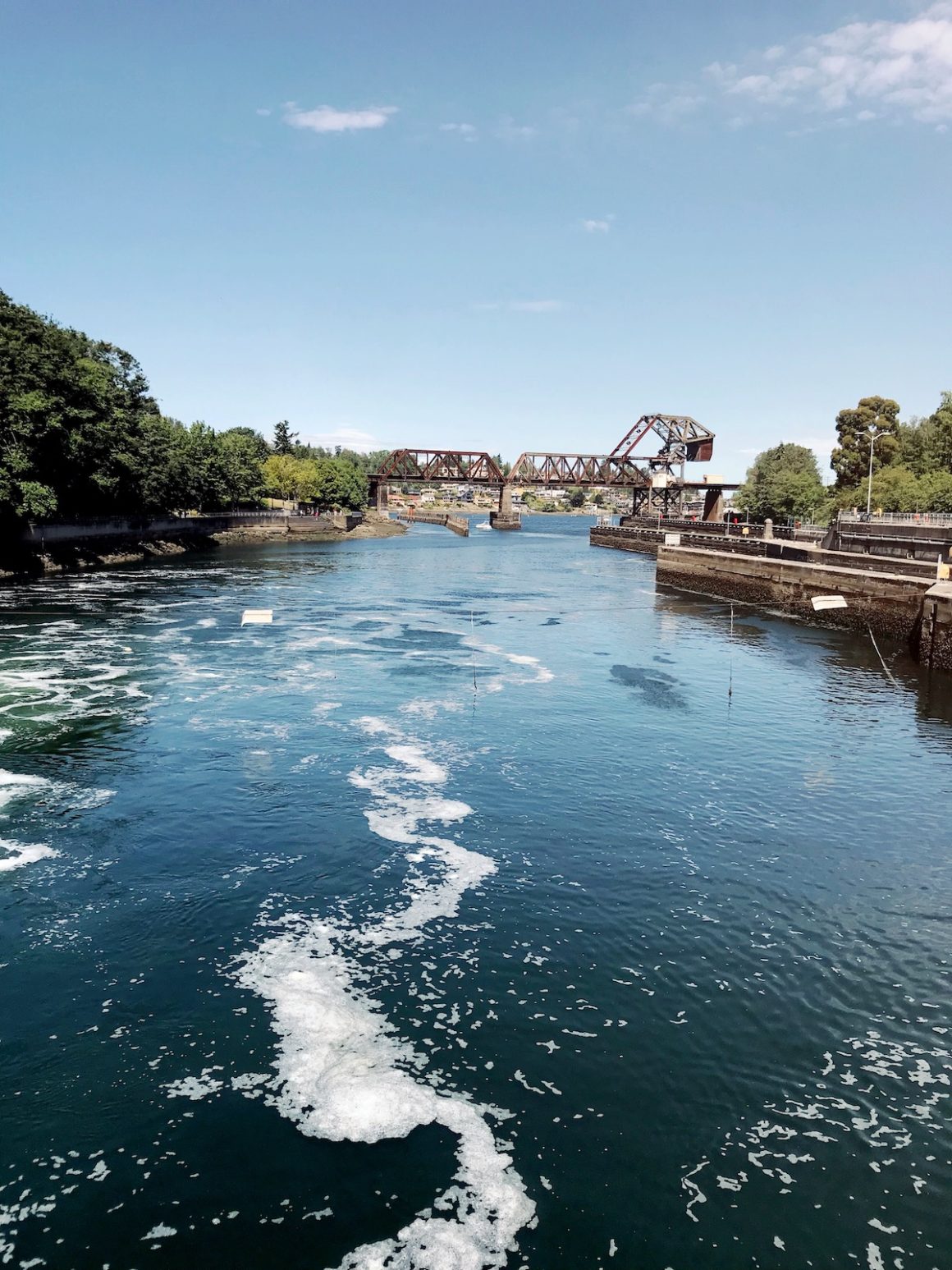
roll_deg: -1.8
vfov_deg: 63.4
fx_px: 1027
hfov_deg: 49.7
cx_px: 476
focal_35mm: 28
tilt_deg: -5.7
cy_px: 635
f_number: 1.8
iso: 20
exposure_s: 1/2283
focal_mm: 3.99
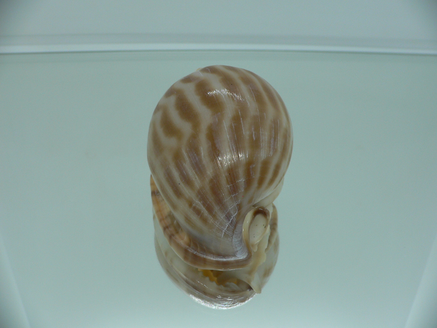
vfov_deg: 40.7
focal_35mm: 35
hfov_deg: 52.6
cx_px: 218
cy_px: 164
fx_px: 442
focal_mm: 4.6
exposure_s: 1/60
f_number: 2.8
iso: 80
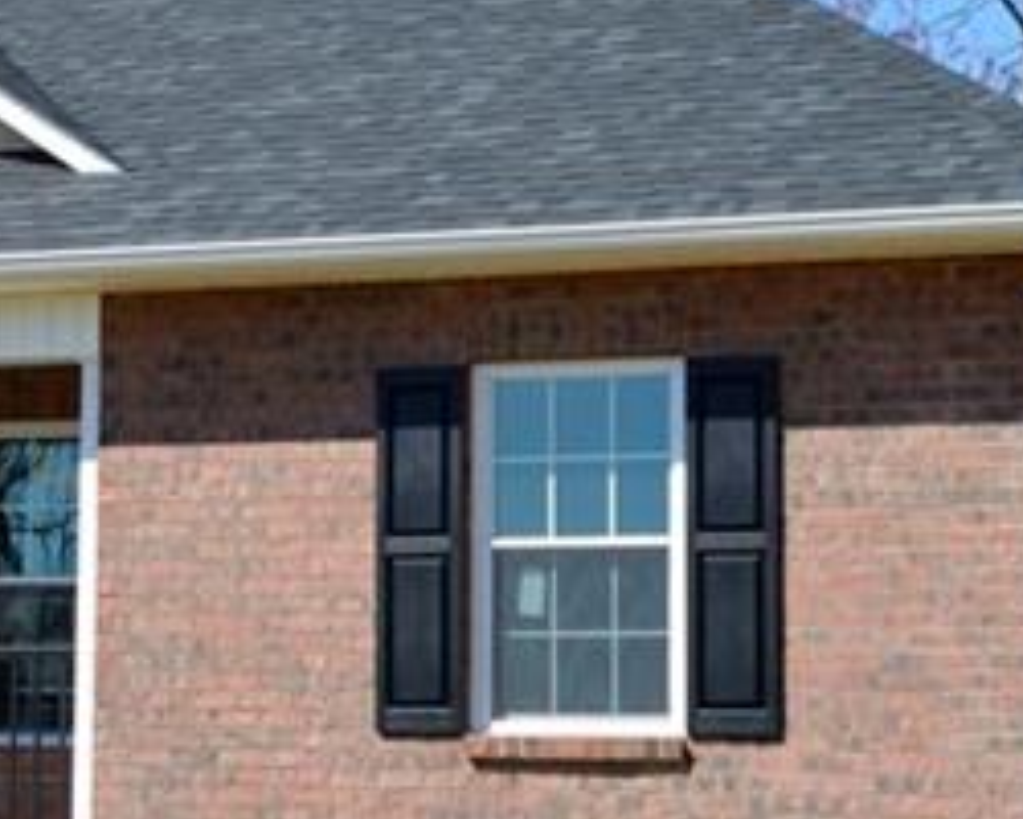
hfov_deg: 13.1
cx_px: -557
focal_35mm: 138
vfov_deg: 11.2
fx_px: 4178
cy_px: 184
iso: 100
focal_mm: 24
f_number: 8
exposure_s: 1/250
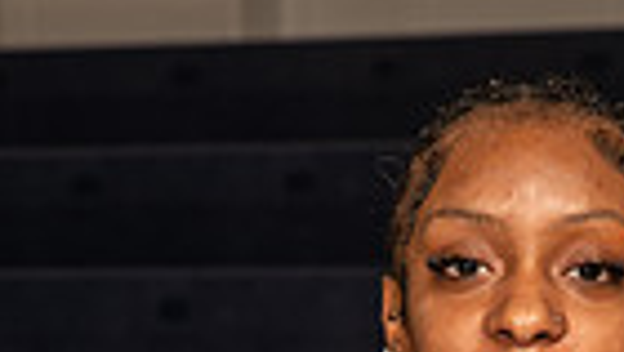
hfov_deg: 9.1
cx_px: 539
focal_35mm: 236
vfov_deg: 5.0
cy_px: 927
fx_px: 3908
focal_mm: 70
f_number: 7.1
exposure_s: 1/320
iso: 400
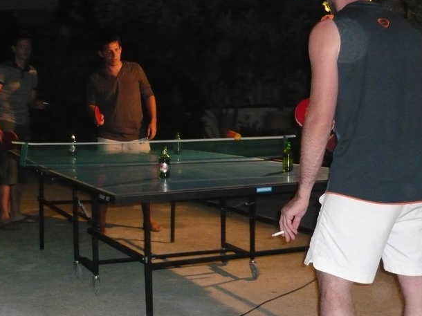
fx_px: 768
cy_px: 114
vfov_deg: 23.2
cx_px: 216
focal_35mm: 63
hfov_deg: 30.7
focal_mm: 7.9
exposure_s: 1/30
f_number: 3.7
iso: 640
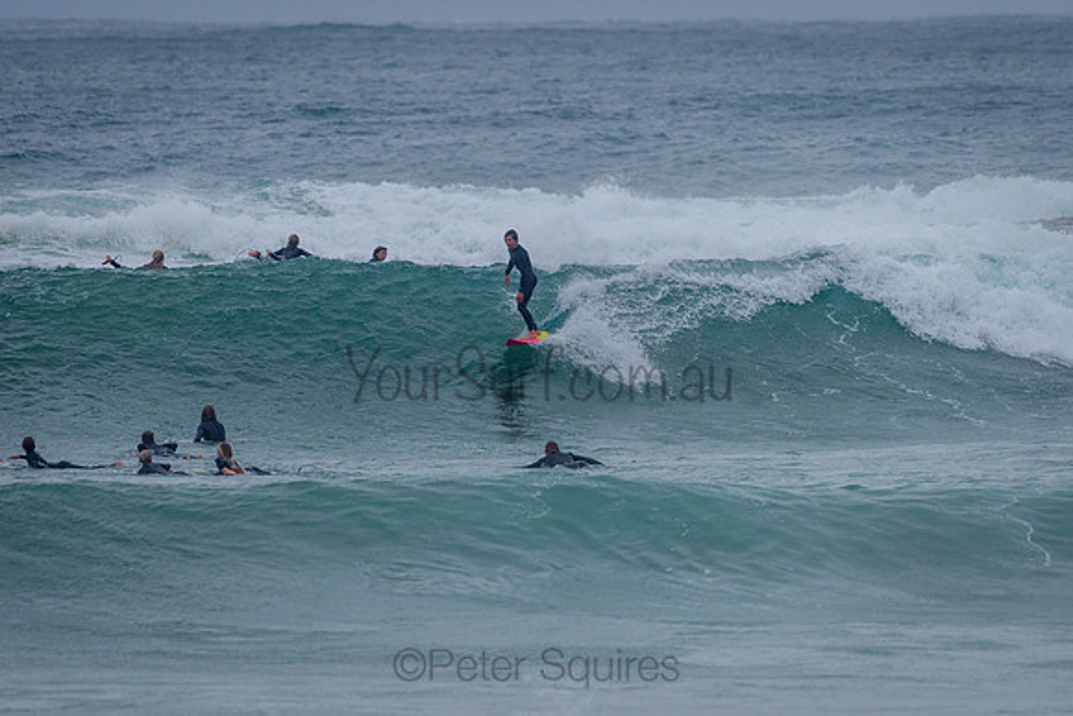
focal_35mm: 613
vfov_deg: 2.2
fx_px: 18260
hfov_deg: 3.4
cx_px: 536
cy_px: 358
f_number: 5.6
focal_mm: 500
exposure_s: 1/2000
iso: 640
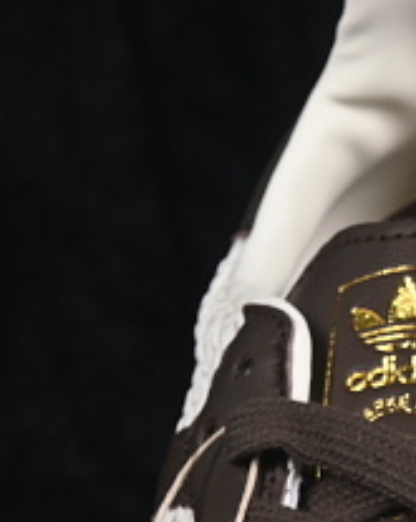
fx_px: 5676
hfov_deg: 4.2
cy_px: 840
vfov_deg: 5.2
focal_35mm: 368
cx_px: 673
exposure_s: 1/80
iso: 160
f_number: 8
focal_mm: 50
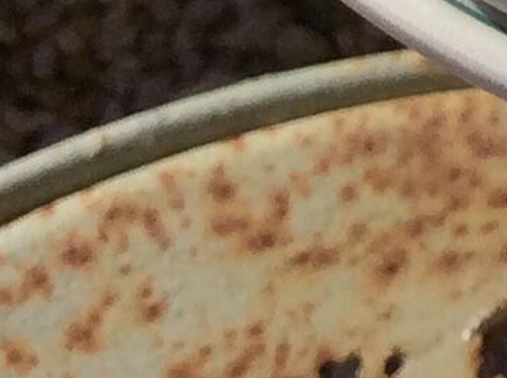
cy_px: -640
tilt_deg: -45.7
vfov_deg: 6.0
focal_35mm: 232
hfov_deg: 7.6
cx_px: 1460
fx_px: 3391
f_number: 2.4
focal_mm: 3.3
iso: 32
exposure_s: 1/3012
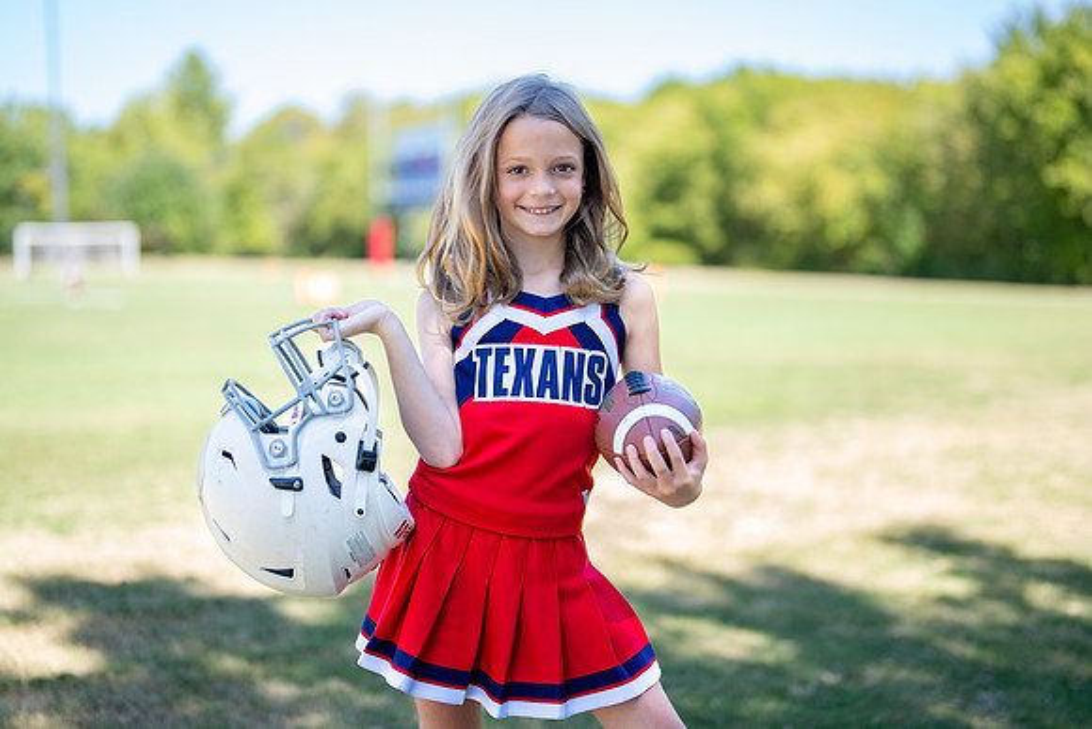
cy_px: 342
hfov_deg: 35.9
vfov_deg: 24.4
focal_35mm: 56
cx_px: 540
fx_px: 1685
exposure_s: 1/1250
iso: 100
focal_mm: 50
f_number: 1.2
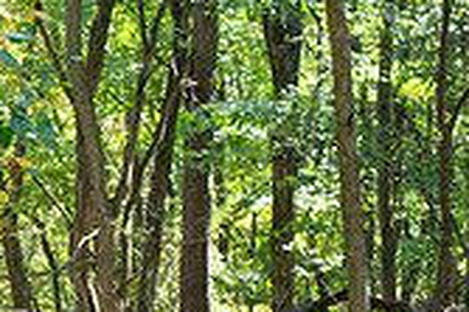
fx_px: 1939
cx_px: -262
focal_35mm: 149
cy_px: 383
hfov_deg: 13.0
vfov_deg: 9.1
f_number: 4.5
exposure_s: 1/320
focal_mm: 35
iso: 1000
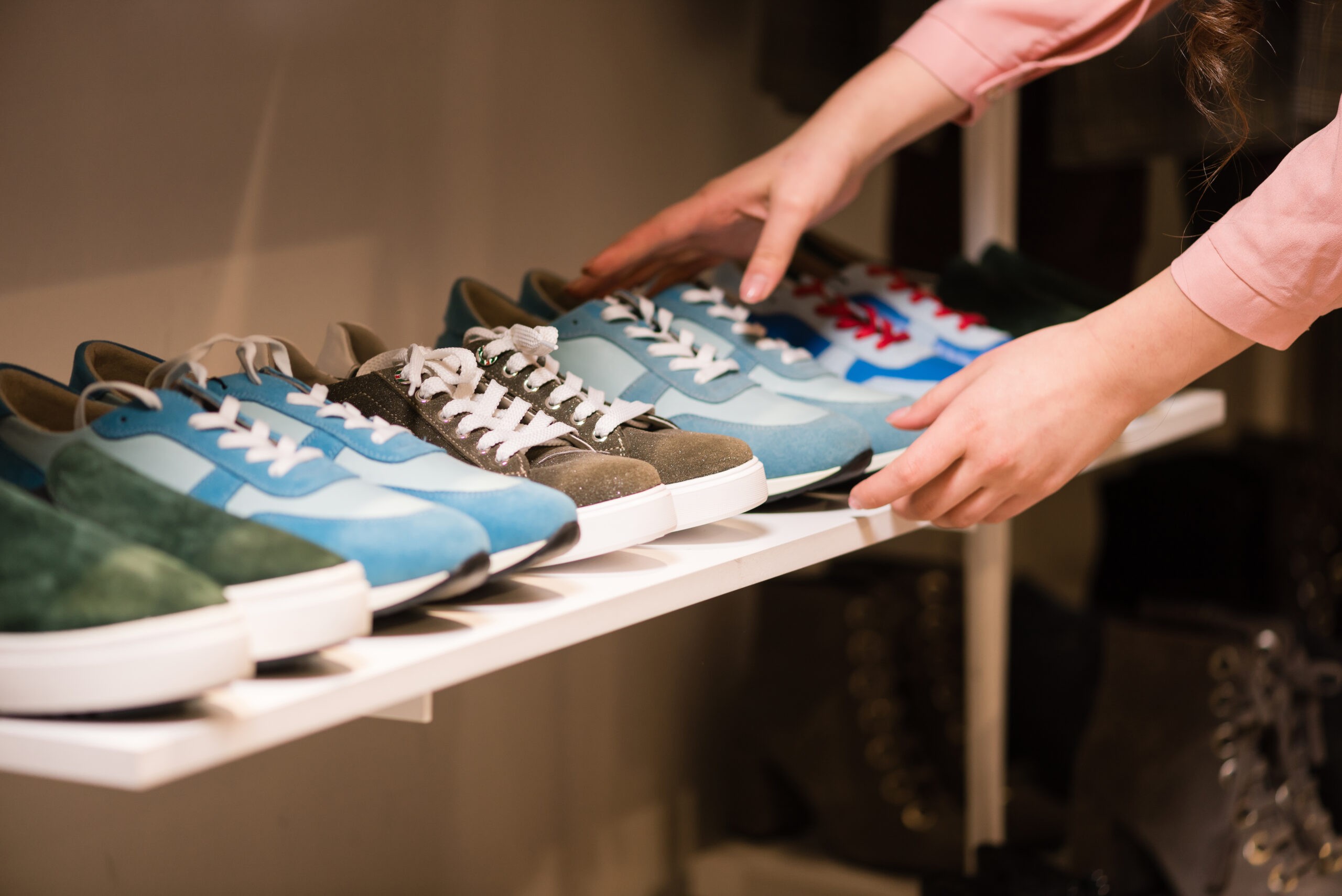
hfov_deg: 19.4
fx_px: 3916
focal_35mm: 105
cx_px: 671
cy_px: 448
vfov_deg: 13.1
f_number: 3.5
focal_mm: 105
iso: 200
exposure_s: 1/160
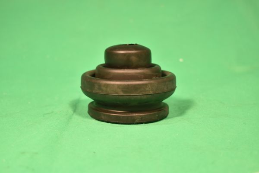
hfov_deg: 33.4
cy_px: 86
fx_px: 432
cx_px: 130
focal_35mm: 60
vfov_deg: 22.6
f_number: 5.6
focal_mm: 40
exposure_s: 1/60
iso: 140
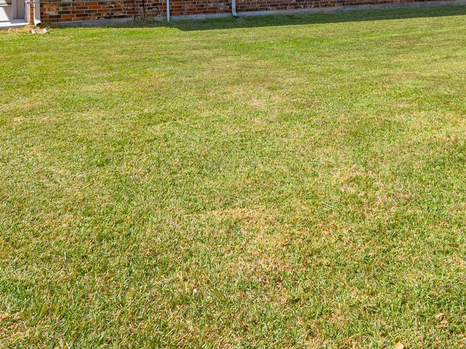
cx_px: 301
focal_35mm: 43
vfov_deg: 30.2
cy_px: -32
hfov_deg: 43.4
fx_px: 579
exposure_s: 1/160
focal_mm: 16
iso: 125
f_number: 13
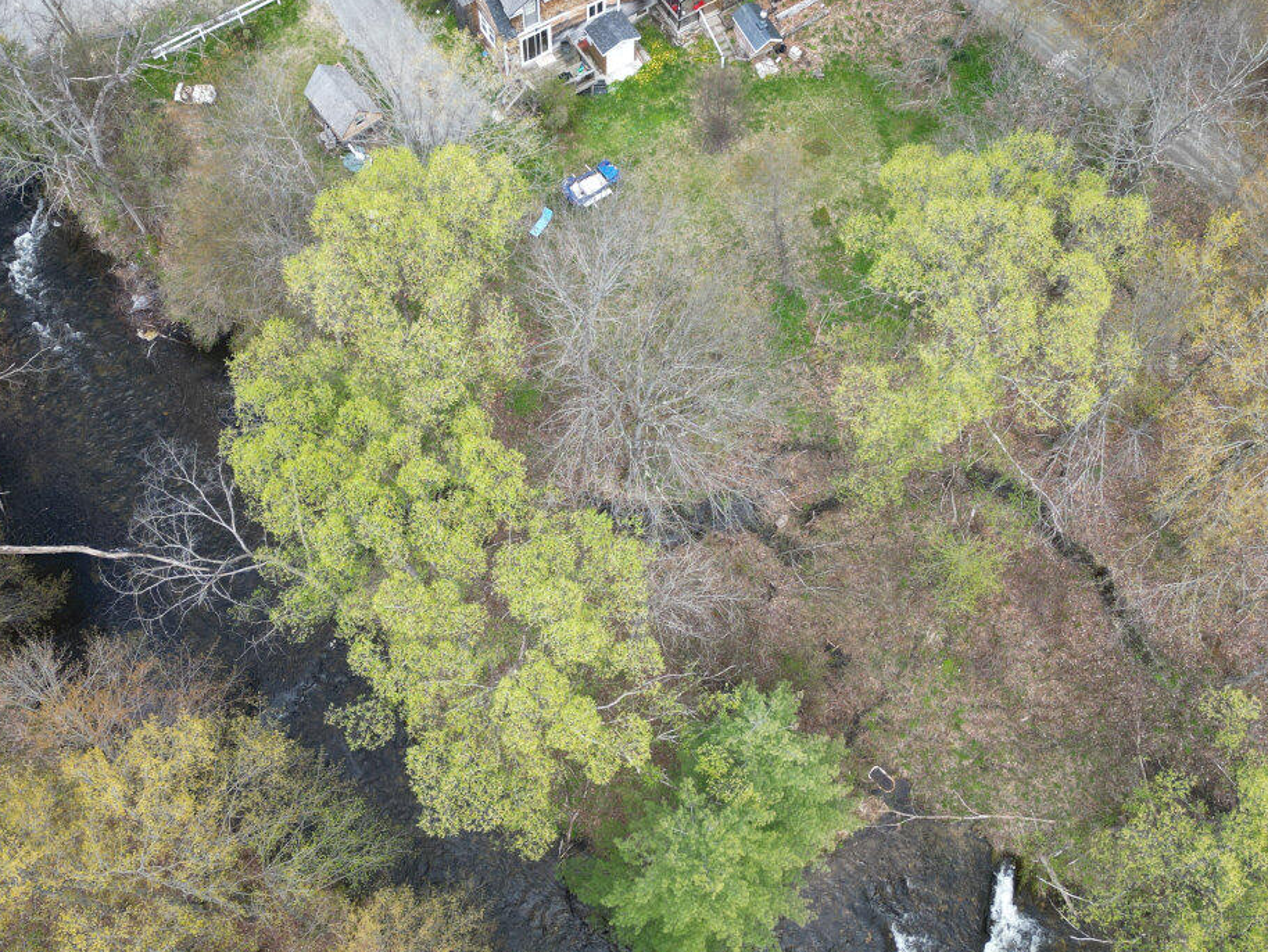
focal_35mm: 35
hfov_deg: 52.6
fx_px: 1282
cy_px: 490
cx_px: 604
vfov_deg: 40.7
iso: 110
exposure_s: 1/640
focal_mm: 6.72
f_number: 1.7
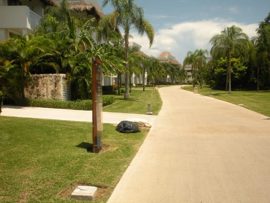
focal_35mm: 35
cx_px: 135
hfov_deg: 52.6
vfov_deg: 40.7
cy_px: 102
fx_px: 273
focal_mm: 6.3
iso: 200
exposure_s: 1/1234
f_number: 5.6
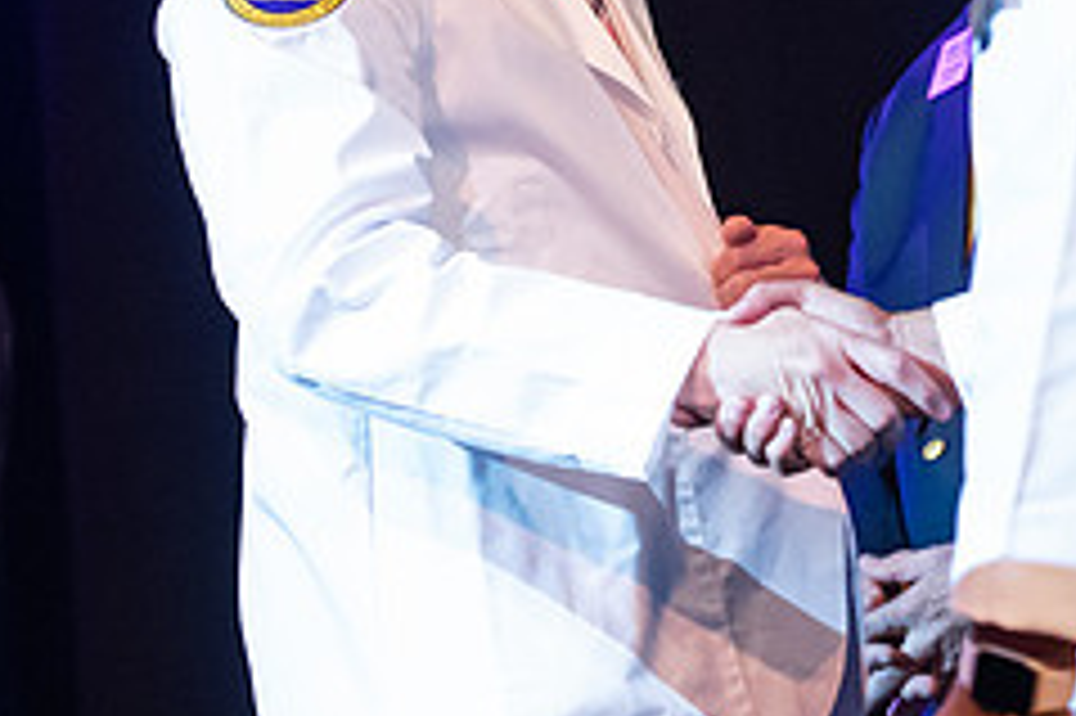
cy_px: -92
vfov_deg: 8.0
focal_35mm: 170
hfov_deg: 12.1
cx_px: 846
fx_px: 5077
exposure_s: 1/200
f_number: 3.2
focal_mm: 70
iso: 4000
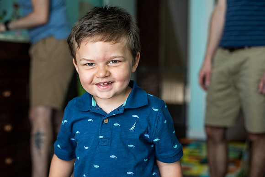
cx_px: 132
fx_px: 368
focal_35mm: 50
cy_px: 88
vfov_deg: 27.0
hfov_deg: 39.6
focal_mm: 50
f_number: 2.8
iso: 1000
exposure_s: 1/100
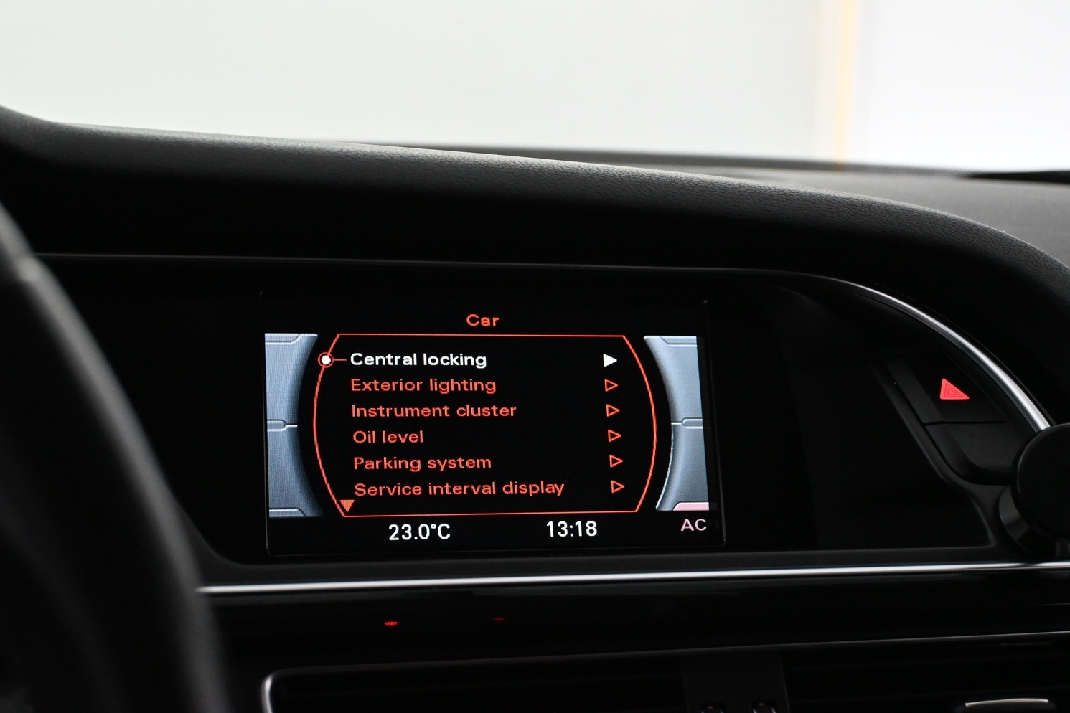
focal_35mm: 64
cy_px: 359
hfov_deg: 31.6
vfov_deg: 21.4
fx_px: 1888
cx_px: 517
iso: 3600
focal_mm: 39
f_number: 5.6
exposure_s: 1/60
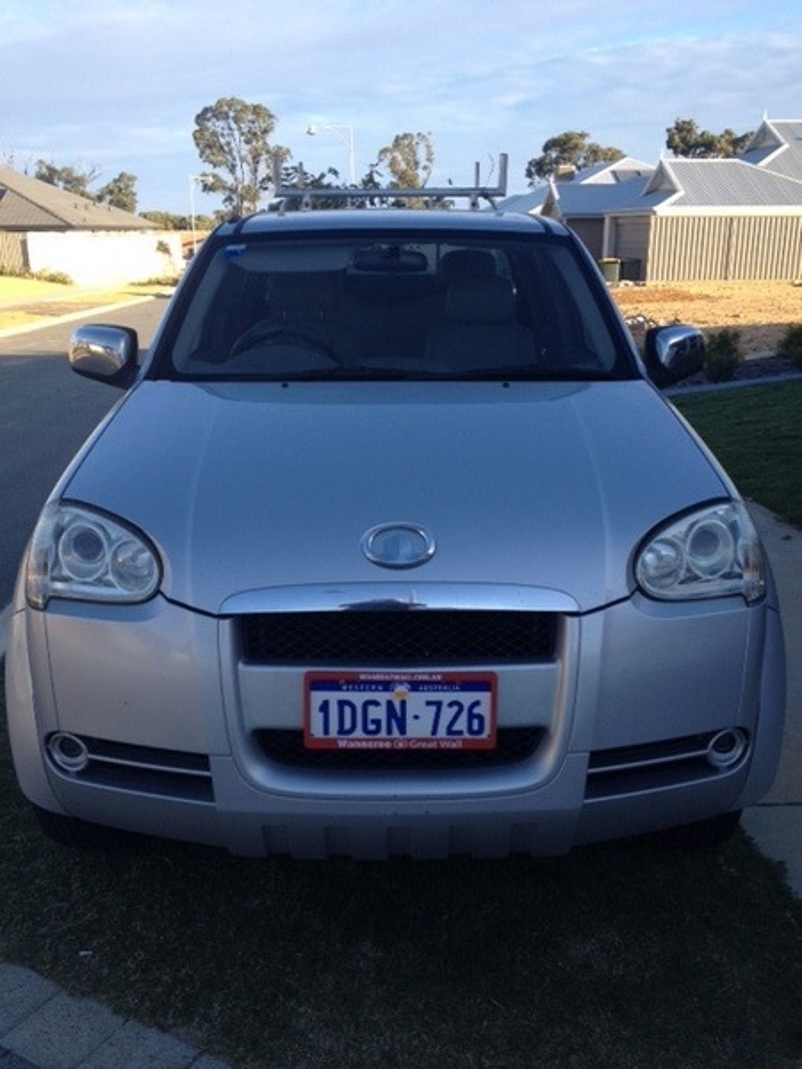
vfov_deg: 52.6
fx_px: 1081
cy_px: 534
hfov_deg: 40.7
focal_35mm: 35
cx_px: 401
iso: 64
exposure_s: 1/502
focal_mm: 4.28
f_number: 2.4
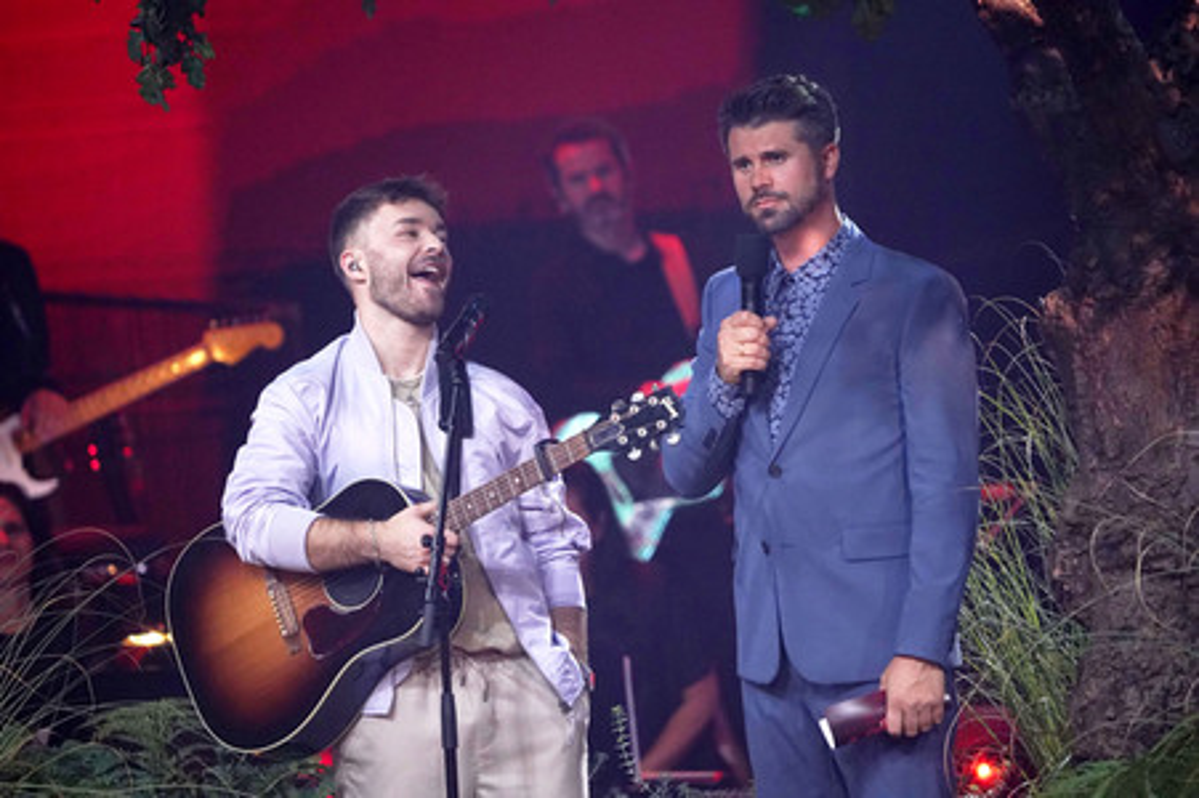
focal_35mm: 489
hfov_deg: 4.2
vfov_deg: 2.8
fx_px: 16274
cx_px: 600
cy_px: 399
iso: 5000
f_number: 6.3
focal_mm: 489
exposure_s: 1/200
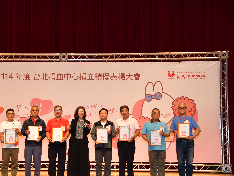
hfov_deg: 29.1
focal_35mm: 66
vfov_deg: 22.2
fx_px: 446
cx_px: 67
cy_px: 103
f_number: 4
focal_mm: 32
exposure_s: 1/250
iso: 800
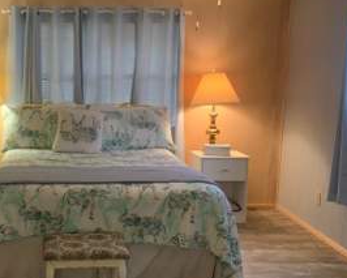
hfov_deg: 35.7
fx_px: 524
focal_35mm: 51
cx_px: 81
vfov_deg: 29.7
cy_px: 157
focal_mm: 3
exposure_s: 1/60
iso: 160
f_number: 1.8
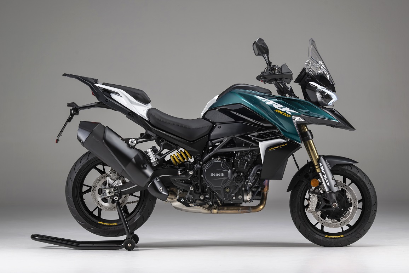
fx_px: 1534
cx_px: 204
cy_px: 136
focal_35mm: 135
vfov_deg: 10.2
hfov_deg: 15.2
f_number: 8
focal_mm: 135
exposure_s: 1/5
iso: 64
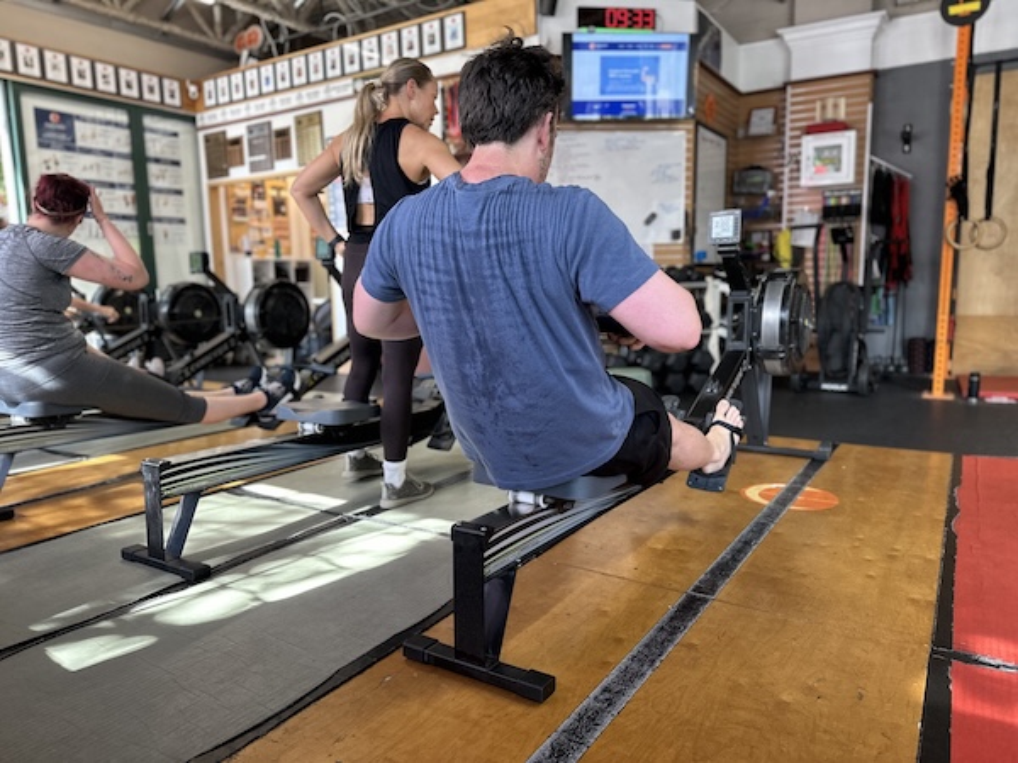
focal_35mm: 24
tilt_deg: -8.5
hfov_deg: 71.6
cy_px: 382
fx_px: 706
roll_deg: +2.1
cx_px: 509
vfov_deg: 56.8
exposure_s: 1/120
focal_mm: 6.86
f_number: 1.78
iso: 160
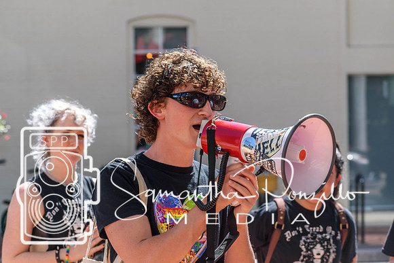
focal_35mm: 142
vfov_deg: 9.6
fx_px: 1560
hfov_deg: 14.4
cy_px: 132
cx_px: 197
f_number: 6.3
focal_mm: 95
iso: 200
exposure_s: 1/640
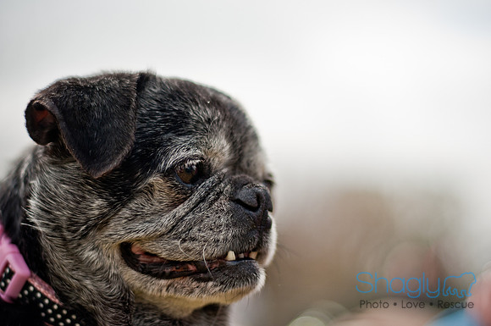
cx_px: 246
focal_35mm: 75
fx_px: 1021
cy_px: 163
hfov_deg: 27.0
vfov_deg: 18.1
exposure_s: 1/5000
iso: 200
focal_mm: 50
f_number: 1.8
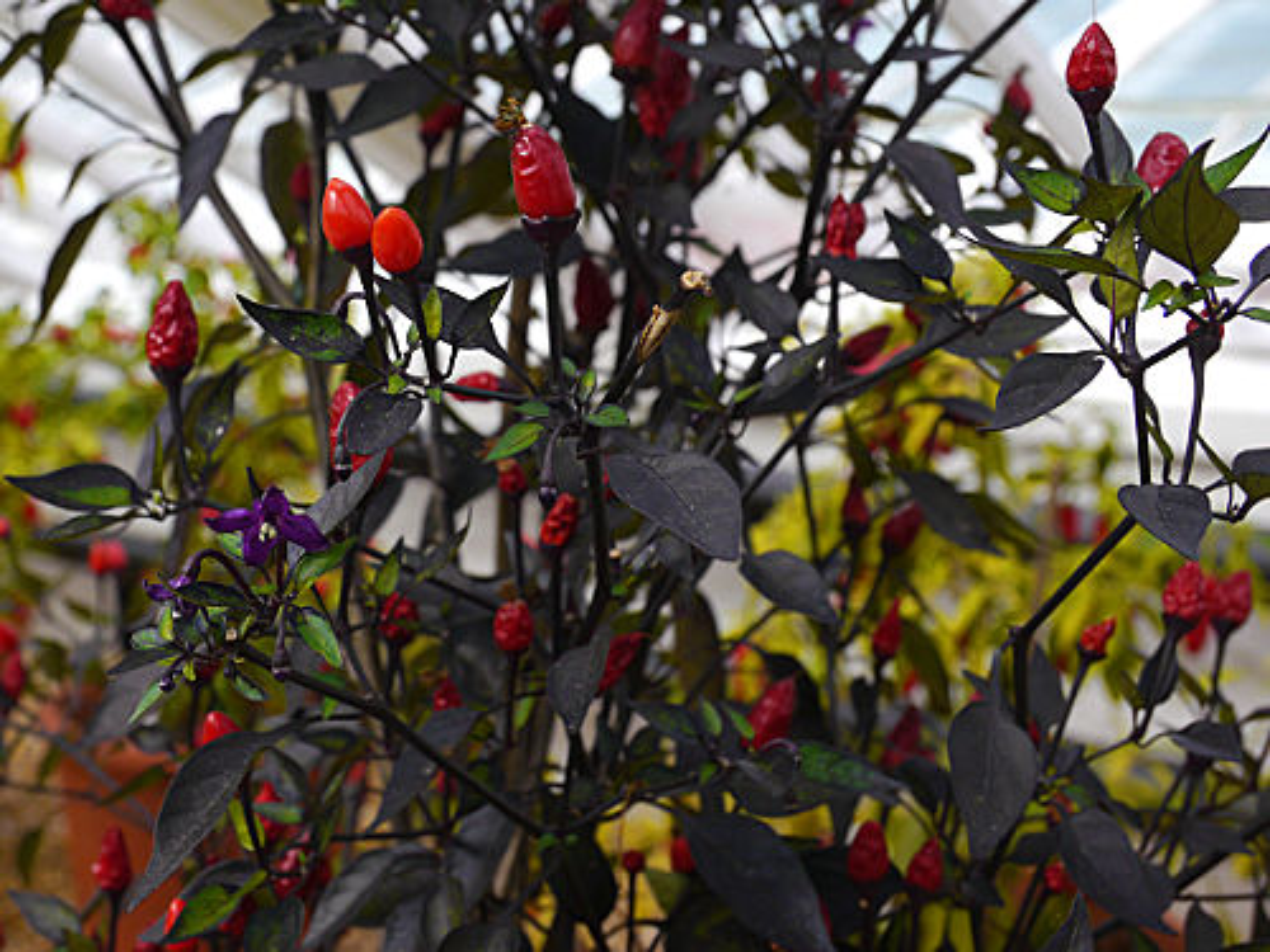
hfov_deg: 46.8
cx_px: 635
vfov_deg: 36.0
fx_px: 1468
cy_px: 476
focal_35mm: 40
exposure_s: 1/320
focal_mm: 20
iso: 160
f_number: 5.6
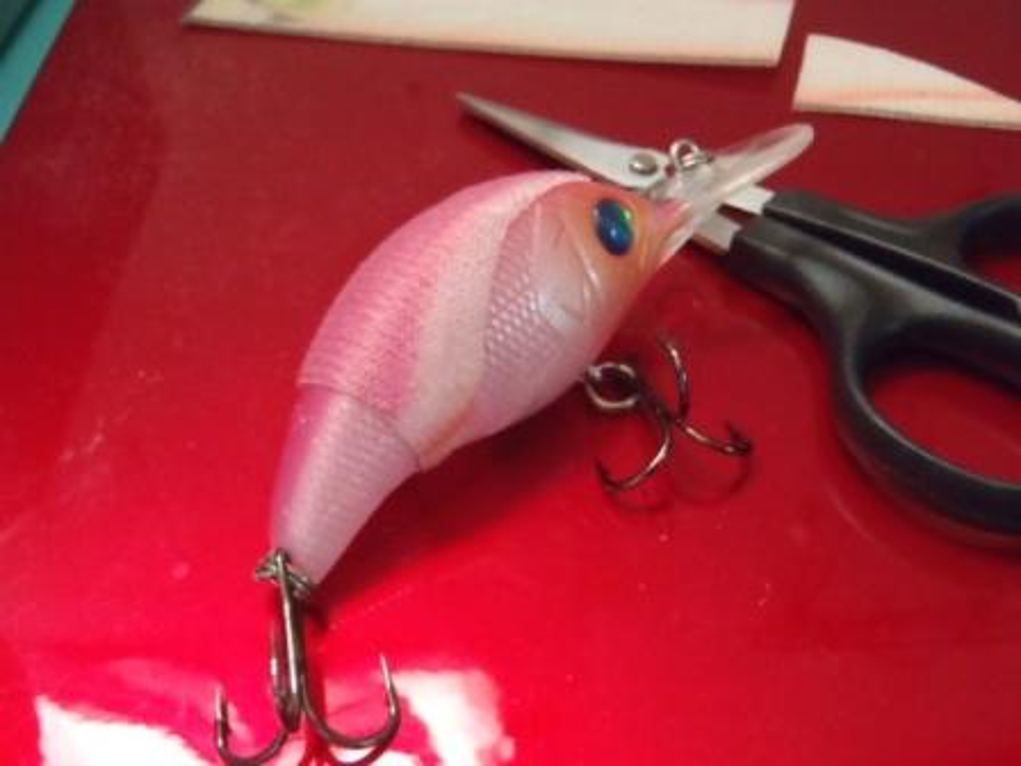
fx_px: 1091
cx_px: 510
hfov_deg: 50.1
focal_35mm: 37
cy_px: 383
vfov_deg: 38.7
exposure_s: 1/15
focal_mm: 6.64
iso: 800
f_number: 4.7
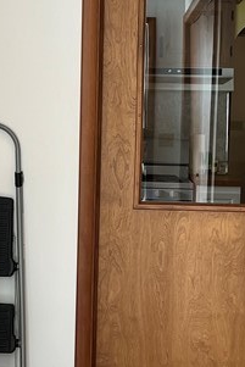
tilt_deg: -5.0
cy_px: 194
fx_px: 938
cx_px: 140
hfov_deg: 14.9
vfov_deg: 22.1
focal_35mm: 92
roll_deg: -1.5
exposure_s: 1/60
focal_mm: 5.7
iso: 80
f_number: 1.5
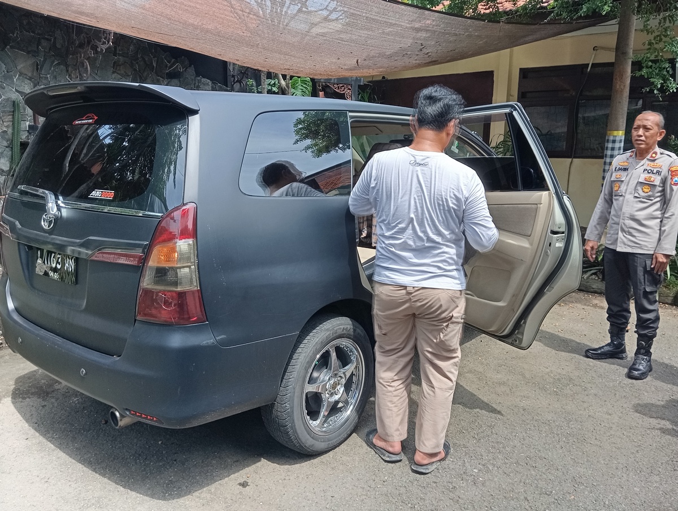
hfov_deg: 63.4
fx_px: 549
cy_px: 256
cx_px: 339
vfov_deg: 49.9
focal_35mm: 28
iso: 107
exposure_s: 1/206
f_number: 1.8
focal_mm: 4.22
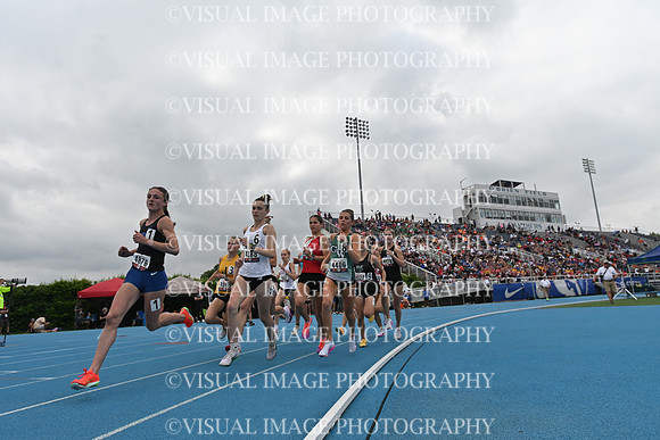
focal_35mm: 22
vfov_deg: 57.3
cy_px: 220
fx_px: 403
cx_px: 330
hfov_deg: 78.6
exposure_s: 1/2000
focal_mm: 22
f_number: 5.6
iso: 320
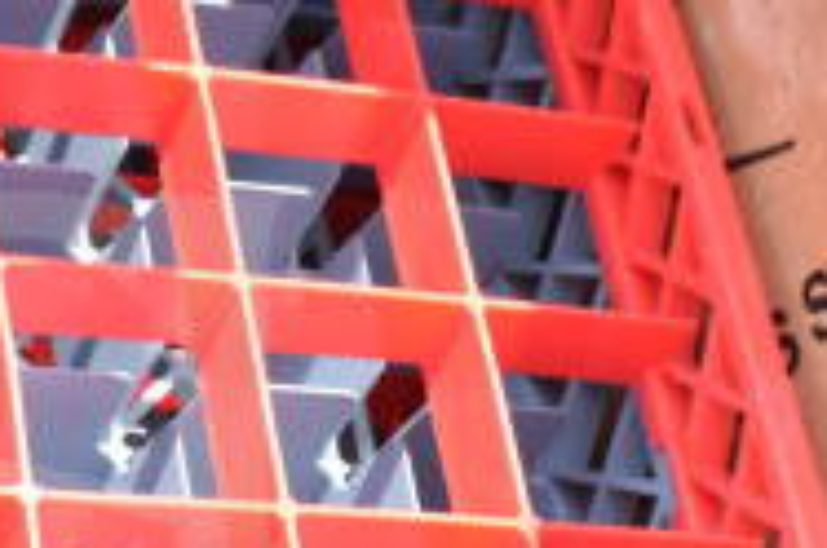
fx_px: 2812
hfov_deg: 16.2
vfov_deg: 11.0
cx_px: -115
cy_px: 546
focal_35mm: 123
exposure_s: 1/400
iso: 1600
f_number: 10
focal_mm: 25
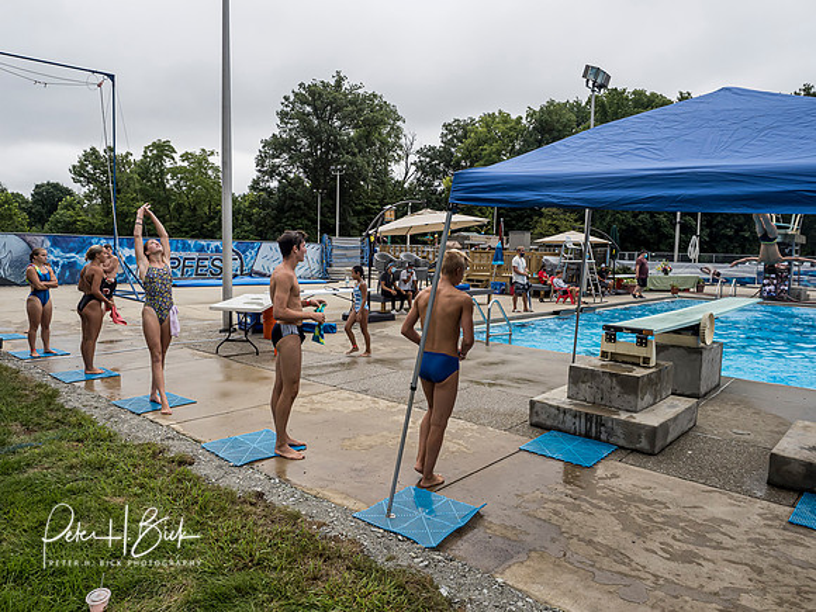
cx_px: 408
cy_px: 306
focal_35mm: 24
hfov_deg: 71.6
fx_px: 566
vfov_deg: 56.8
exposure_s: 1/1600
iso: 500
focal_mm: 12
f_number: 5
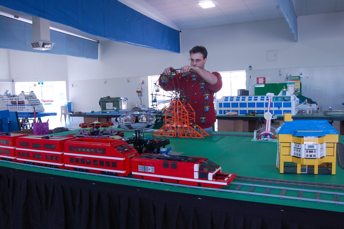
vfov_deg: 43.5
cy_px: 114
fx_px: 286
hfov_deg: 62.0
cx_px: 172
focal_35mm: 30
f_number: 10
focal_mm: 20
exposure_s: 1/8
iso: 400
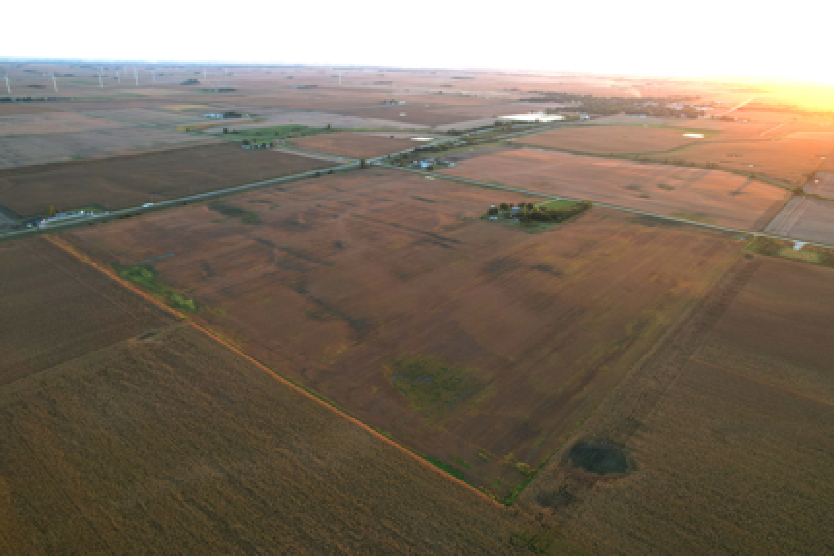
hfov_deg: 76.1
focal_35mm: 23
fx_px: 533
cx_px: 411
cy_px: 275
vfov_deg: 55.1
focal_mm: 8.38
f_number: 2.8
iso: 100
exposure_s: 1/160
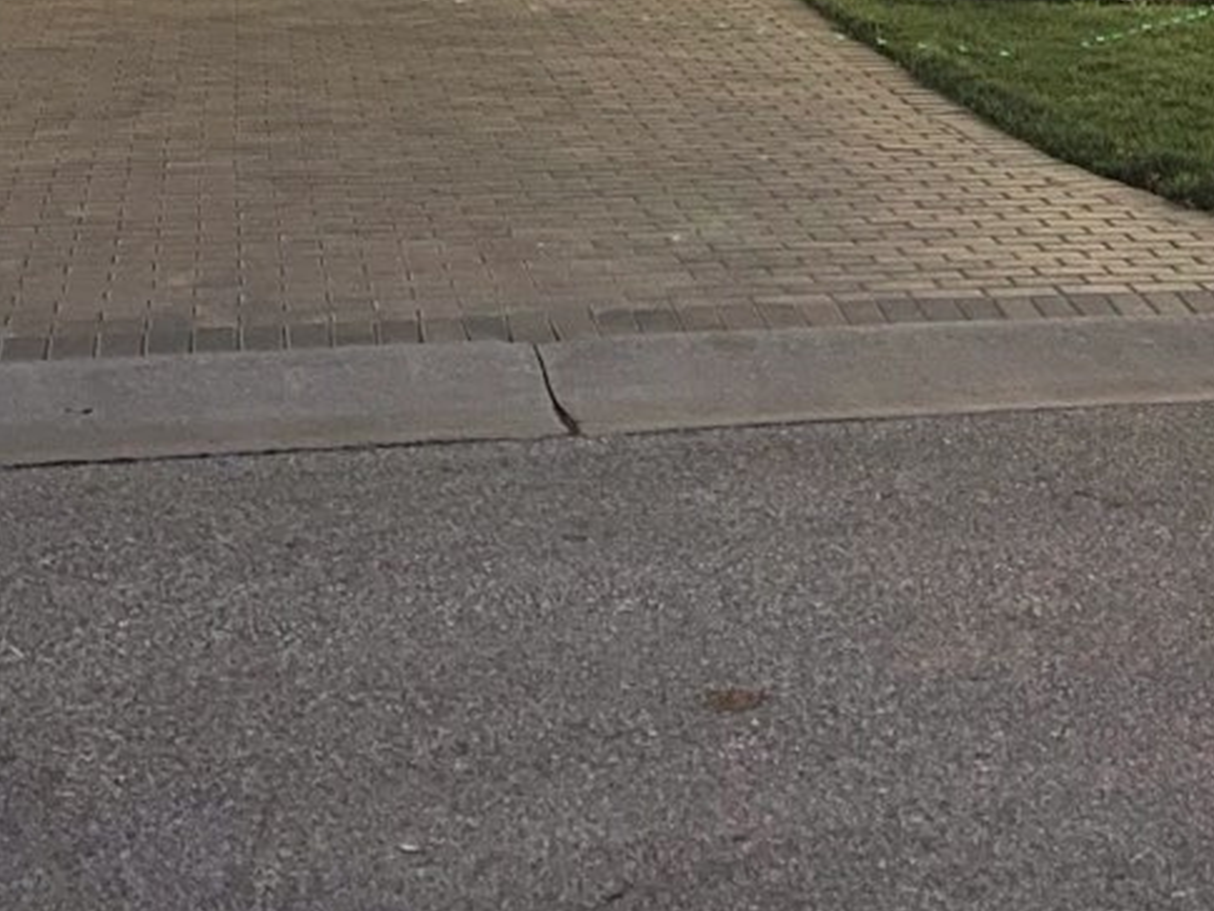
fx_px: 2631
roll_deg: -3.0
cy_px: -288
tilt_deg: +0.8
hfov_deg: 25.0
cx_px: 1164
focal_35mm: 75
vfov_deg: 18.3
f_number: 1.6
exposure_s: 1/12
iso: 640
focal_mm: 5.1
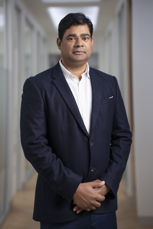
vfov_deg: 23.9
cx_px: 76
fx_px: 542
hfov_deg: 16.1
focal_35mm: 85
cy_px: 114
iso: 400
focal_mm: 85
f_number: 2.5
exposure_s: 1/320
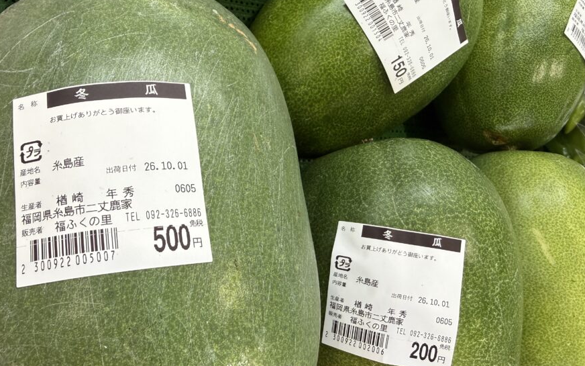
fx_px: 446
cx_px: 276
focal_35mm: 28
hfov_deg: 66.4
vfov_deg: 44.4
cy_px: 207
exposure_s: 1/120
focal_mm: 2.22
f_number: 2.2
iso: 125
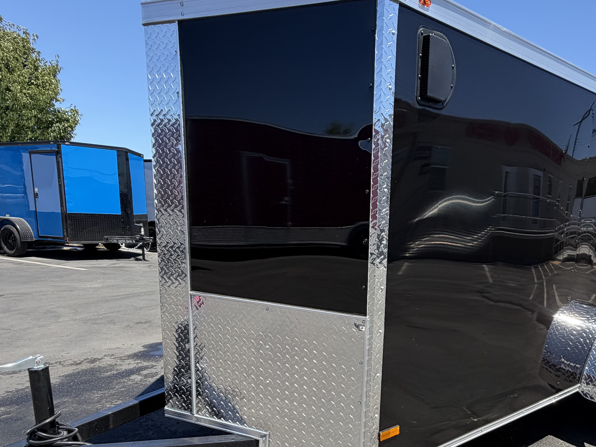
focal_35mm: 24
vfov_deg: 55.9
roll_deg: -3.0
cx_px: 398
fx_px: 413
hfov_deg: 69.5
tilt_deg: -8.6
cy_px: 287
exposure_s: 1/651
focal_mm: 2.22
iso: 40
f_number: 2.2
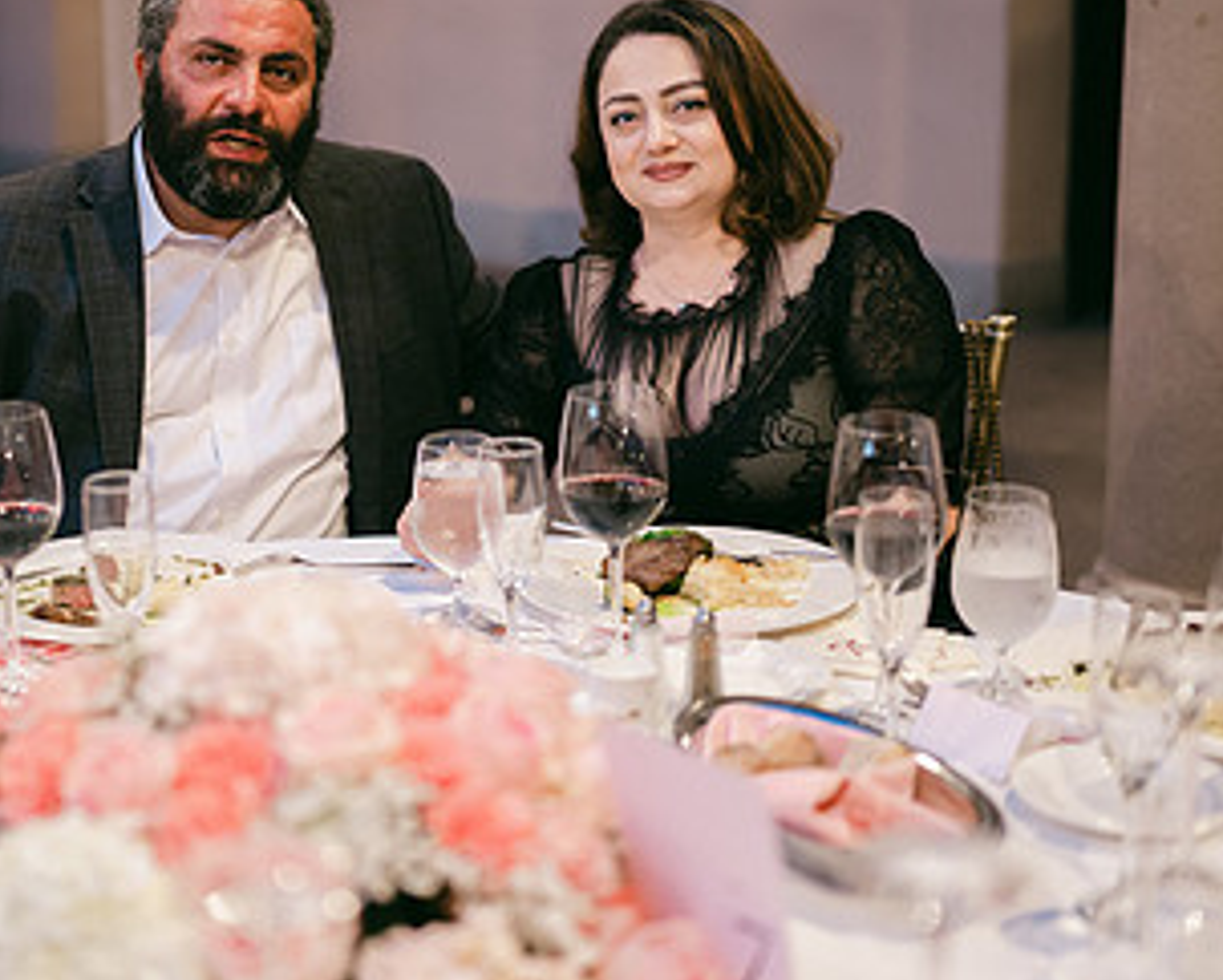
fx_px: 2282
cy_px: 375
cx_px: 425
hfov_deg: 29.8
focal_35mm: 63
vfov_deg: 24.2
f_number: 1.2
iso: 640
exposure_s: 1/125
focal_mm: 35
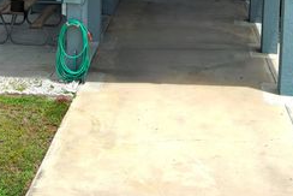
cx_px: 100
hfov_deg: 26.5
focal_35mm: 76
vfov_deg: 17.0
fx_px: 619
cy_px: -56
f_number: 2.8
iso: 101
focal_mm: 10.57
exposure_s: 1/2463
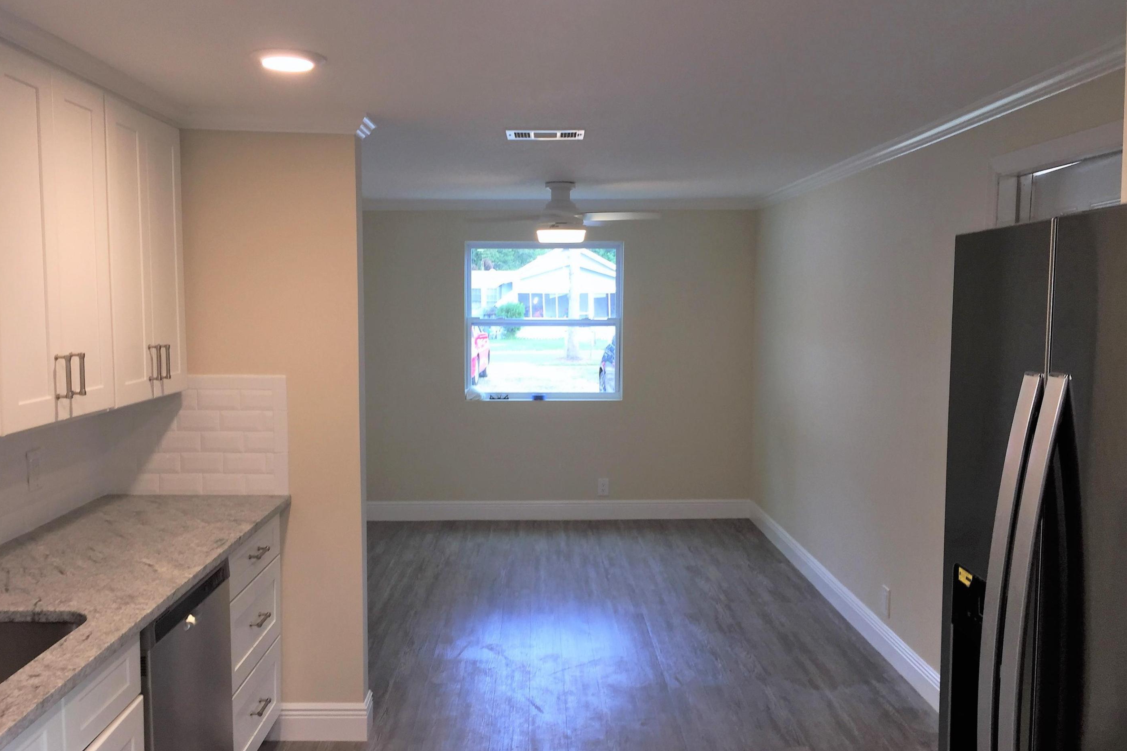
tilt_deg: -4.9
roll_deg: -0.4
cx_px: 549
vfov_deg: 42.3
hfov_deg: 60.3
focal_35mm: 31
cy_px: 388
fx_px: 970
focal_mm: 4.15
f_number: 2.2
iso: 32
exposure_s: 1/30
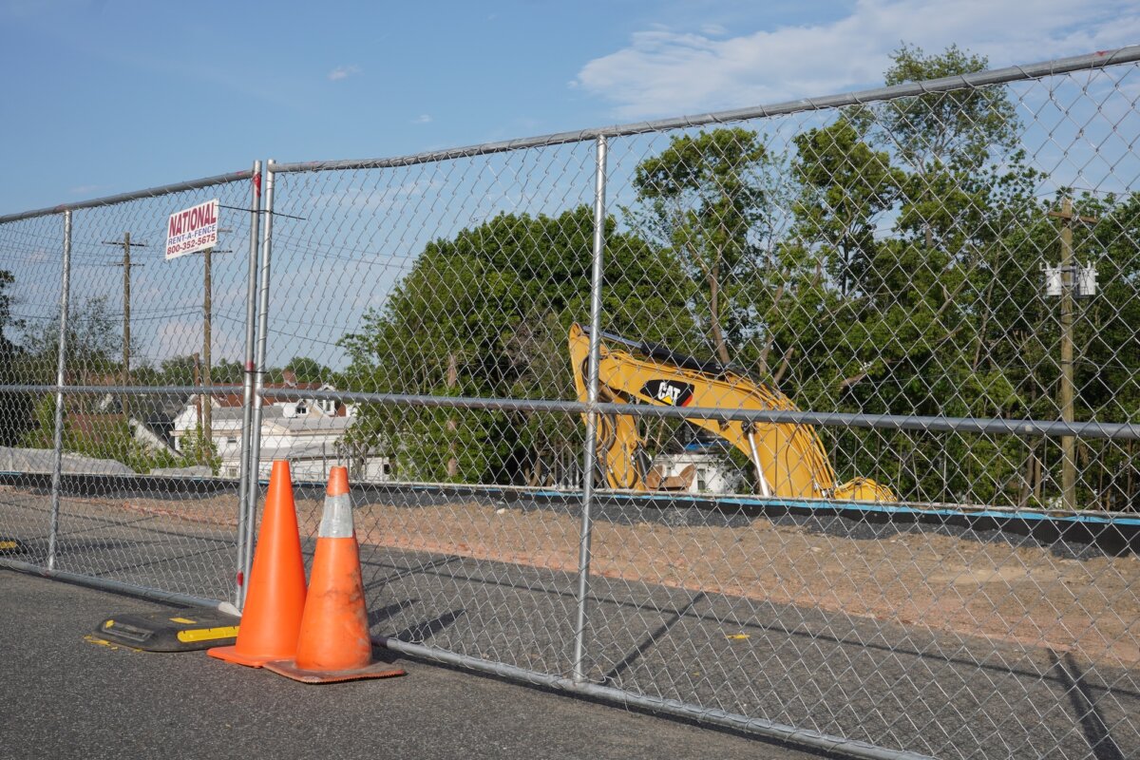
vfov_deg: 27.3
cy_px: 380
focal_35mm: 50
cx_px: 570
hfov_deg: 40.0
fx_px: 1567
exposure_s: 1/200
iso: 100
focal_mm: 33
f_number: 10
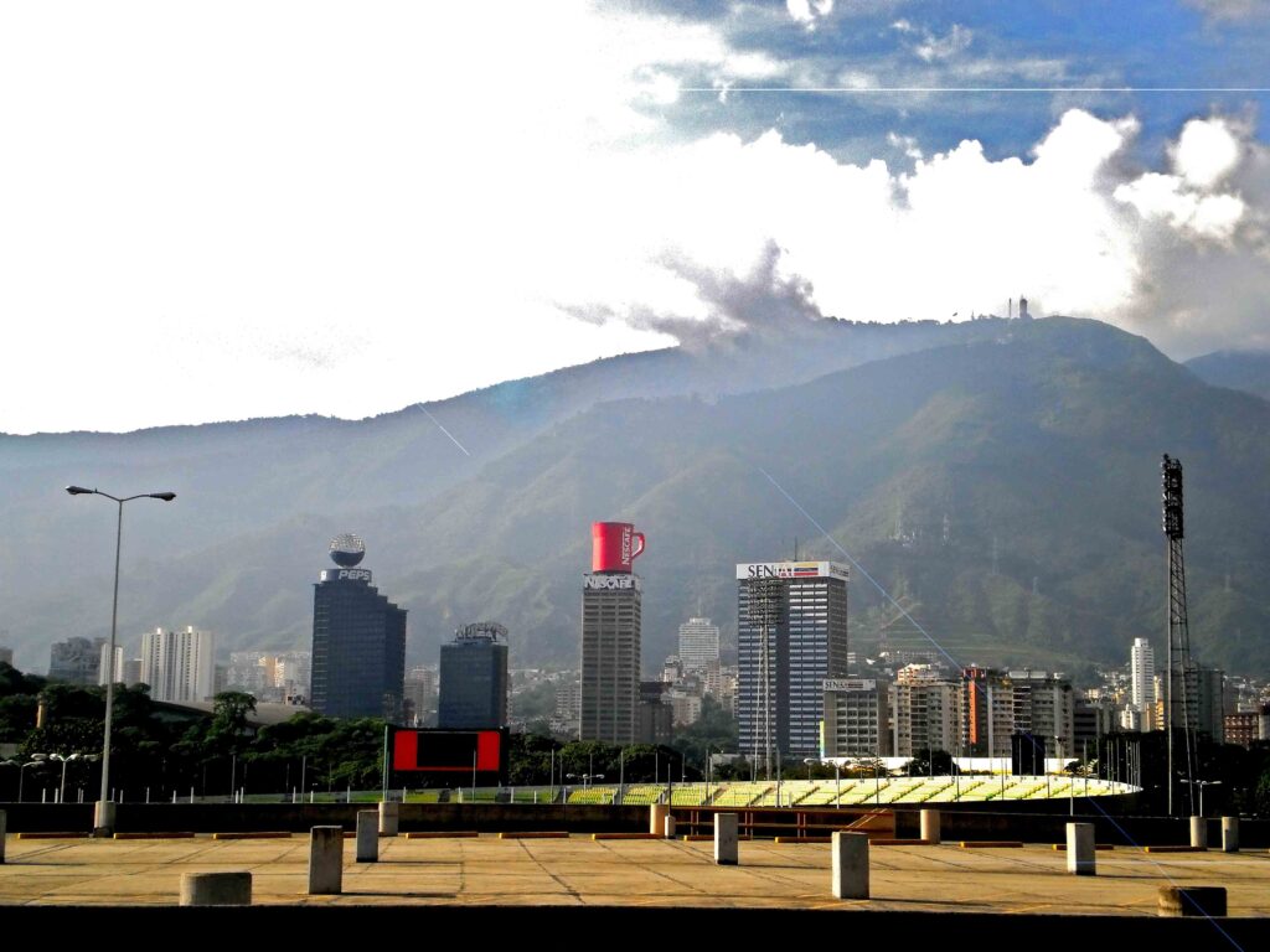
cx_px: 635
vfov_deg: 24.8
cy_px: 476
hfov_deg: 32.7
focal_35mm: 59
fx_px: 2165
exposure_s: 1/640
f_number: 5.9
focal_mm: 10.3
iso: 100
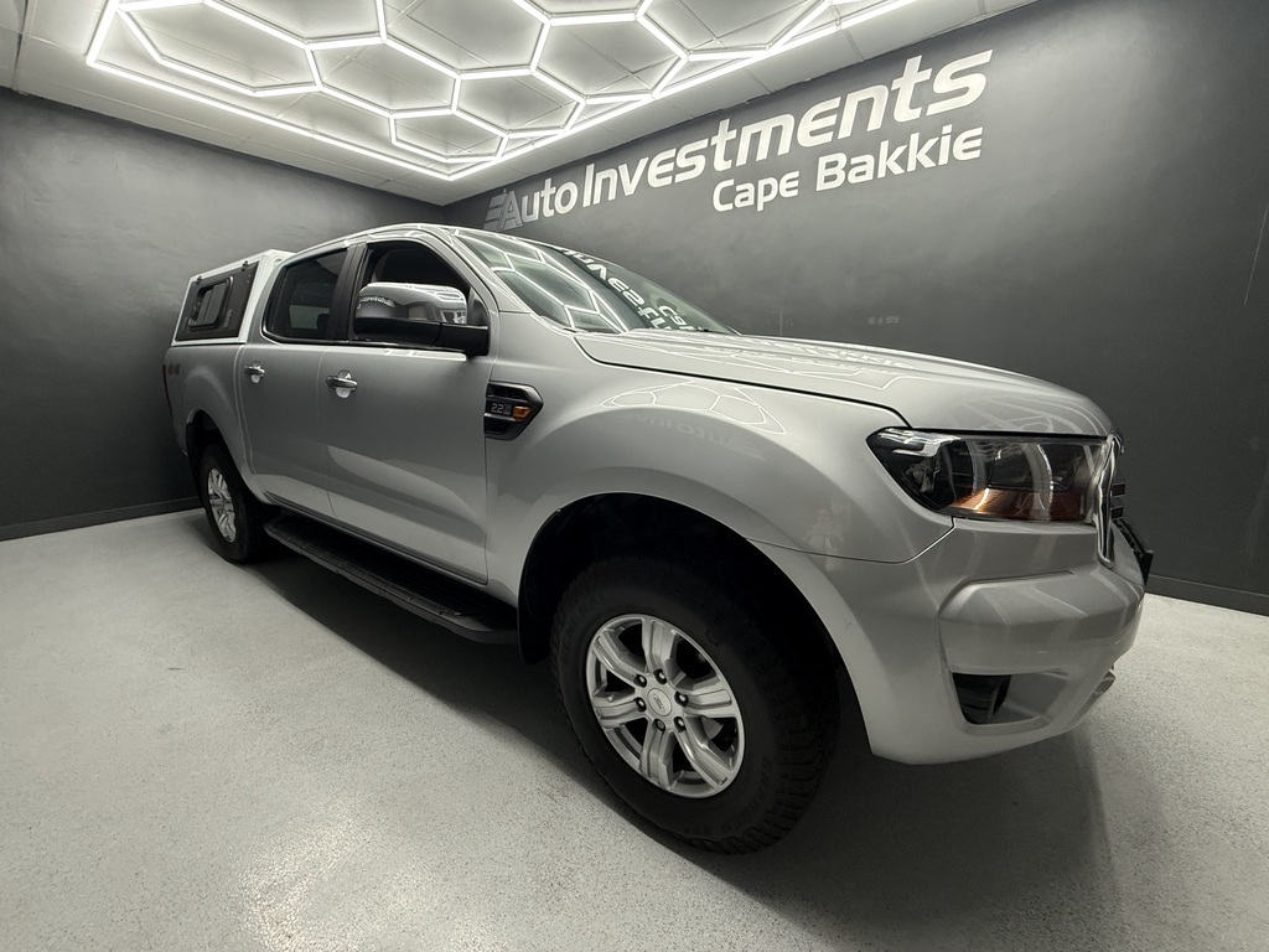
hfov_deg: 102.1
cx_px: 634
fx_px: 513
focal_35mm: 14
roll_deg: +0.8
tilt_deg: -10.7
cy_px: 476
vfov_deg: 85.7
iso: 200
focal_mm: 2.22
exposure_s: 1/100
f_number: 2.2
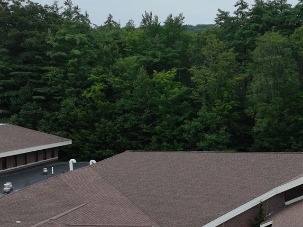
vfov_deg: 21.6
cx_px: 300
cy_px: 190
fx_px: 586
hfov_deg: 27.4
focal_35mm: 67
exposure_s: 1/1250
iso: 170
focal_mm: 12.29
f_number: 2.8
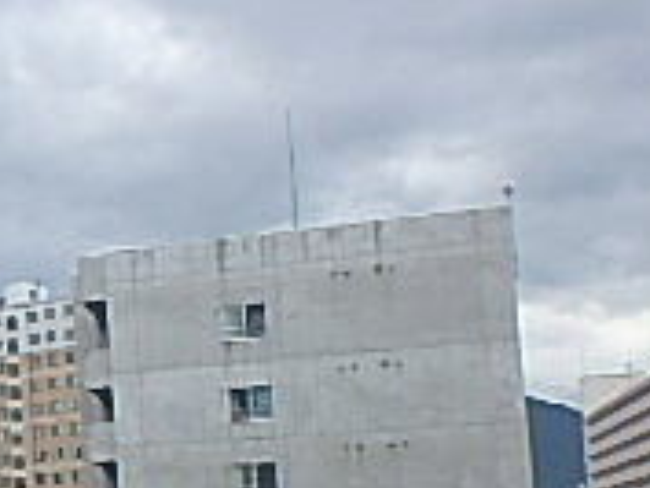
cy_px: 466
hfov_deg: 21.2
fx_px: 1428
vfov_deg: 19.0
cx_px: -356
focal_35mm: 76
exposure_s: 1/800
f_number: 3.5
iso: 125
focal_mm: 3.7
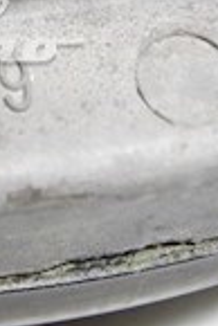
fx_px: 1577
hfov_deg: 7.6
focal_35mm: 174
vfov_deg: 11.7
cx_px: -187
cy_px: 27
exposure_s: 1/60
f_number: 4
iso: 80
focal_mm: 7.9
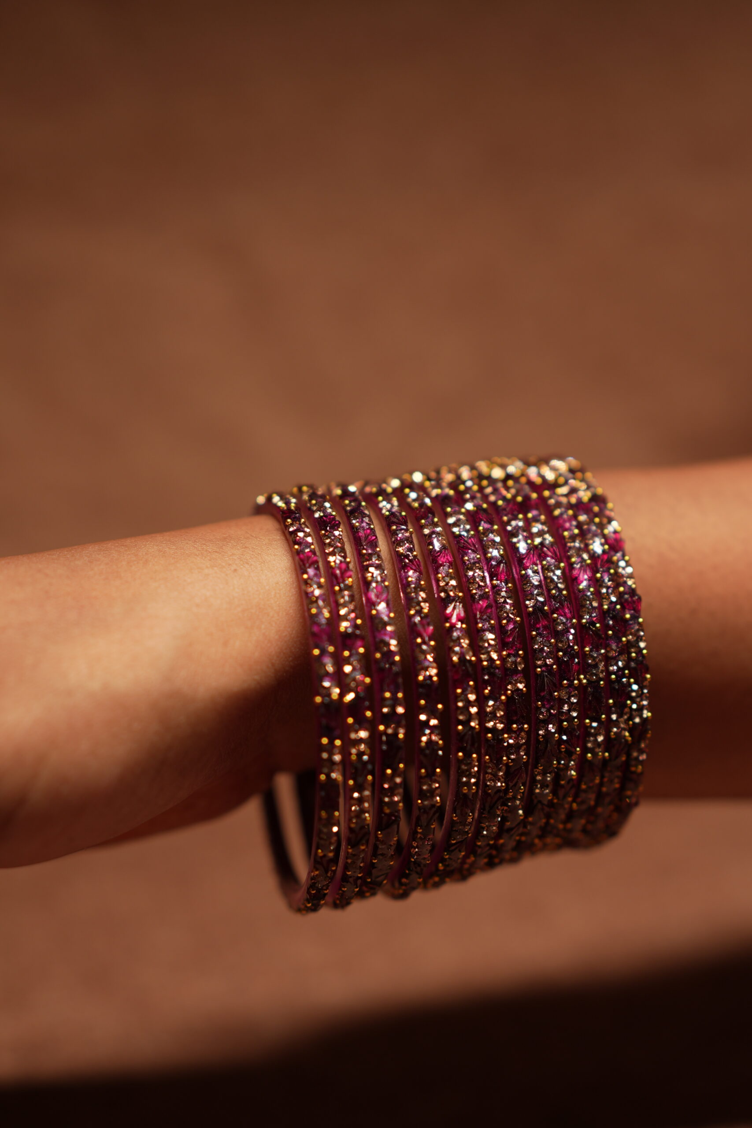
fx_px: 1629
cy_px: 564
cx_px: 376
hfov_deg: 26.0
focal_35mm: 52
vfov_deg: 38.2
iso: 125
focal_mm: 35
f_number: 2
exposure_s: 1/125
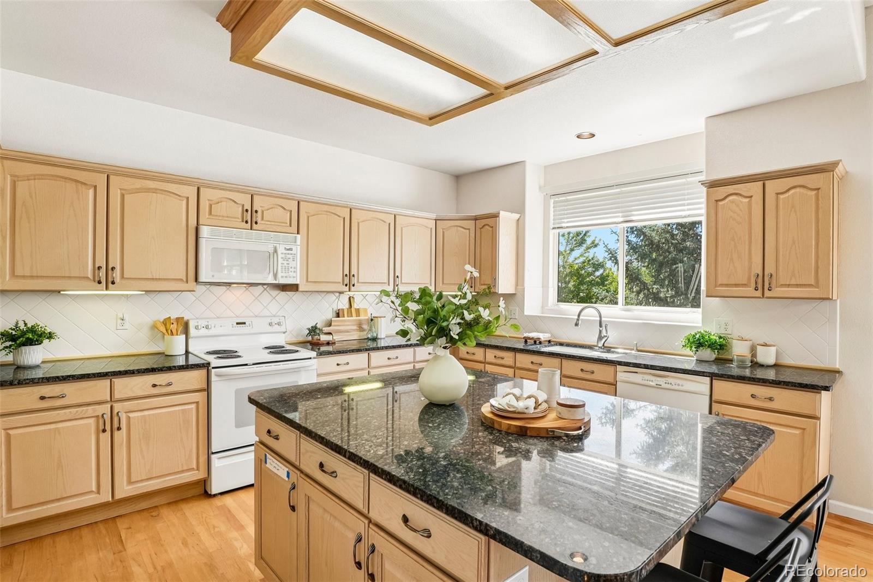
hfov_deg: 95.0
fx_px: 400
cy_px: 291
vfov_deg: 72.0
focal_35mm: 16
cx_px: 436
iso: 100
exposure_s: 1/30
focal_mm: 11
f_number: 8
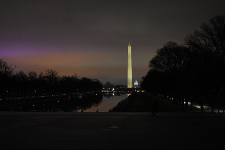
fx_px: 319
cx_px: 112
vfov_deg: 26.5
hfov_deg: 38.9
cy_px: 75
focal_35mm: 51
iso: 1600
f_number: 4.5
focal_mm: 34
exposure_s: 1/8
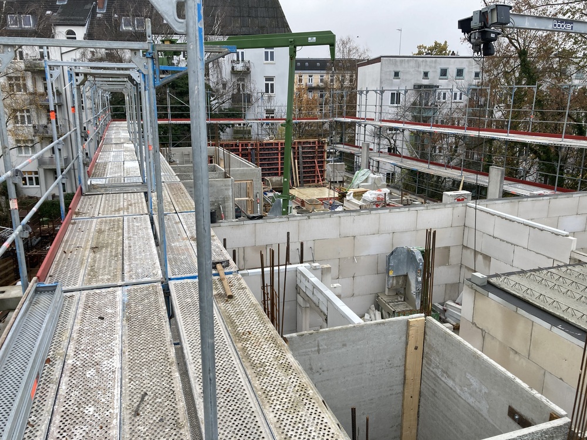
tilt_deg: -12.9
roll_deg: +0.2
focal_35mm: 28
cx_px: 294
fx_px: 475
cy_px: 220
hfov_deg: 63.4
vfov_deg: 49.7
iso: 25
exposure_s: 1/121
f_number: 1.8
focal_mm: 3.99
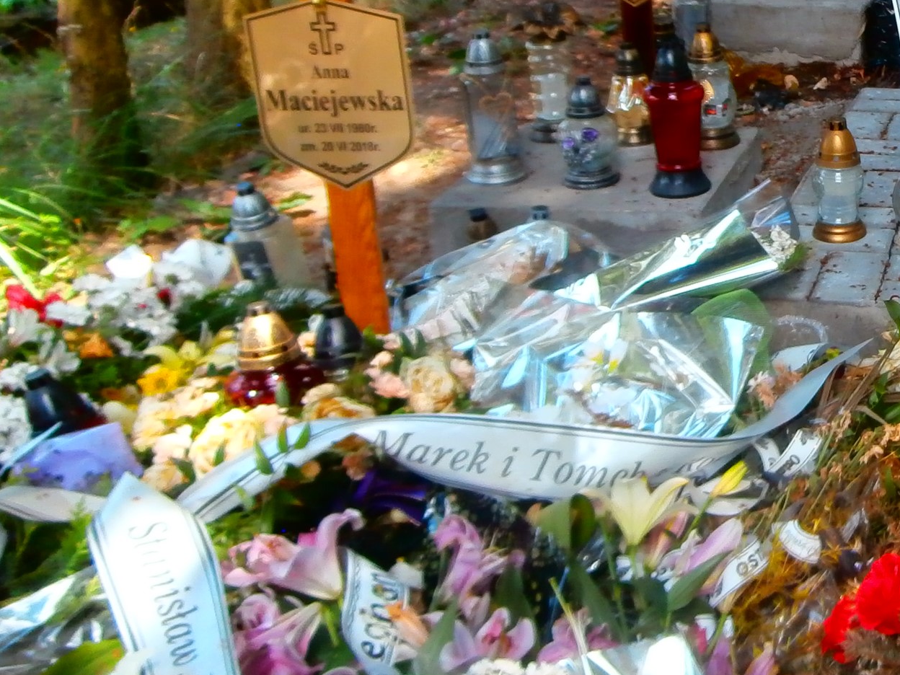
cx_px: 998
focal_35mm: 60
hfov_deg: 29.0
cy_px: 151
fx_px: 1560
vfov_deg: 24.1
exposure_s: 1/125
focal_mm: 4.43
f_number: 3.2
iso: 100
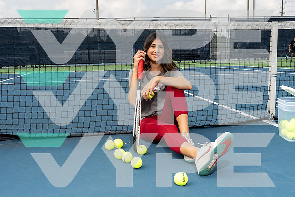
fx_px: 311
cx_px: 148
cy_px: 98
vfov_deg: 35.1
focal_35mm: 38
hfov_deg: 50.7
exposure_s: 1/250
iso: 100
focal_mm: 38
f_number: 8
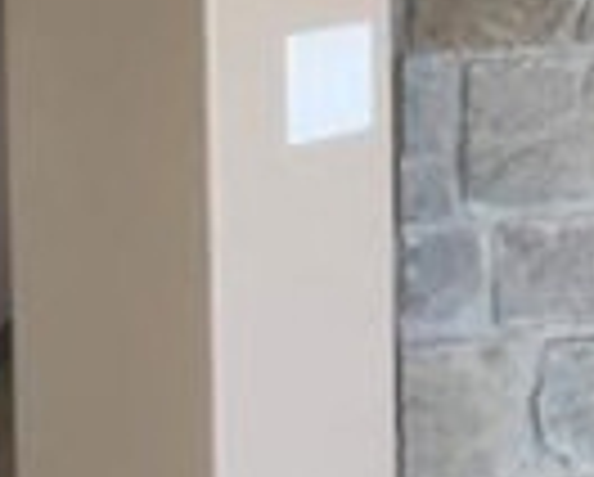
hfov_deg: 11.8
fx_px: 2412
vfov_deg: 11.1
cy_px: -72
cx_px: 1372
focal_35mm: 137
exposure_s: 1/30
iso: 40
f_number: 2.2
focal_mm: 4.15
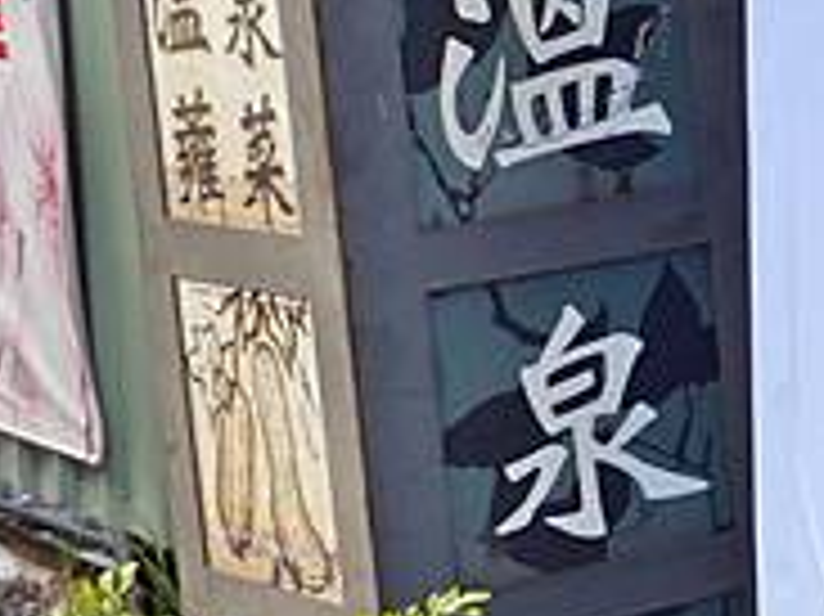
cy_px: 92
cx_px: 2094
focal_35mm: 153
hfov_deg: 10.7
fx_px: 3640
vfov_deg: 9.7
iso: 200
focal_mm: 14
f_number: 2.5
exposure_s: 1/400
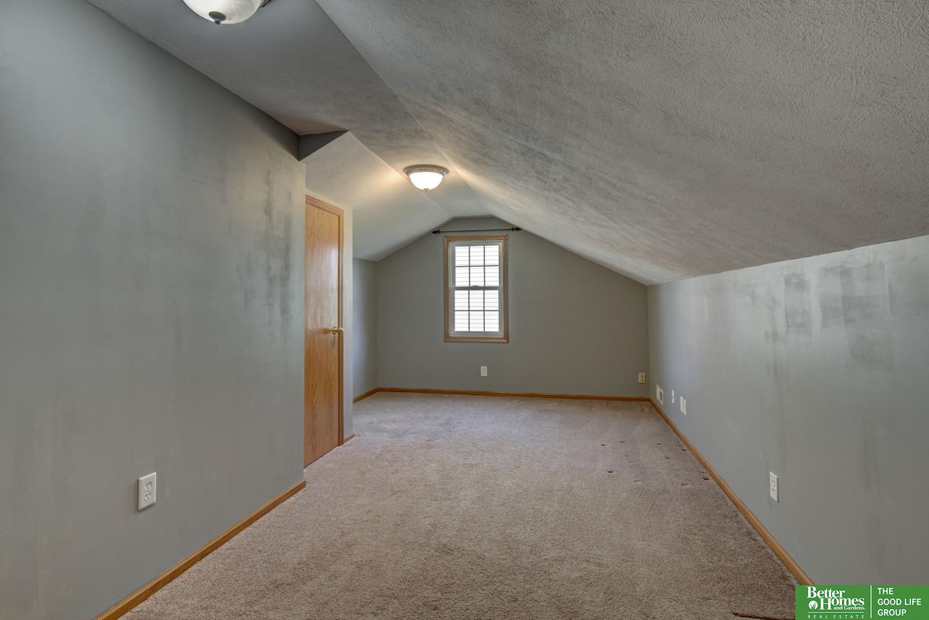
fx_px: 426
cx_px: 464
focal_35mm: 16
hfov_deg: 95.0
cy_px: 310
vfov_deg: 72.1
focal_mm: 11
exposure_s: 1/3.33
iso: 400
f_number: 8
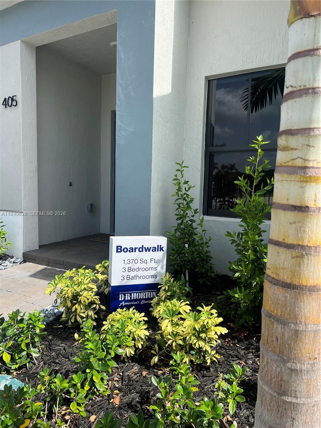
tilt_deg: -5.6
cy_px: 214
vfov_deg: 67.3
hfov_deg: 53.1
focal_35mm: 26
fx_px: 321
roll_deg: -2.7
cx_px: 160
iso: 50
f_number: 1.5
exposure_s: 1/1934
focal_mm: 5.7
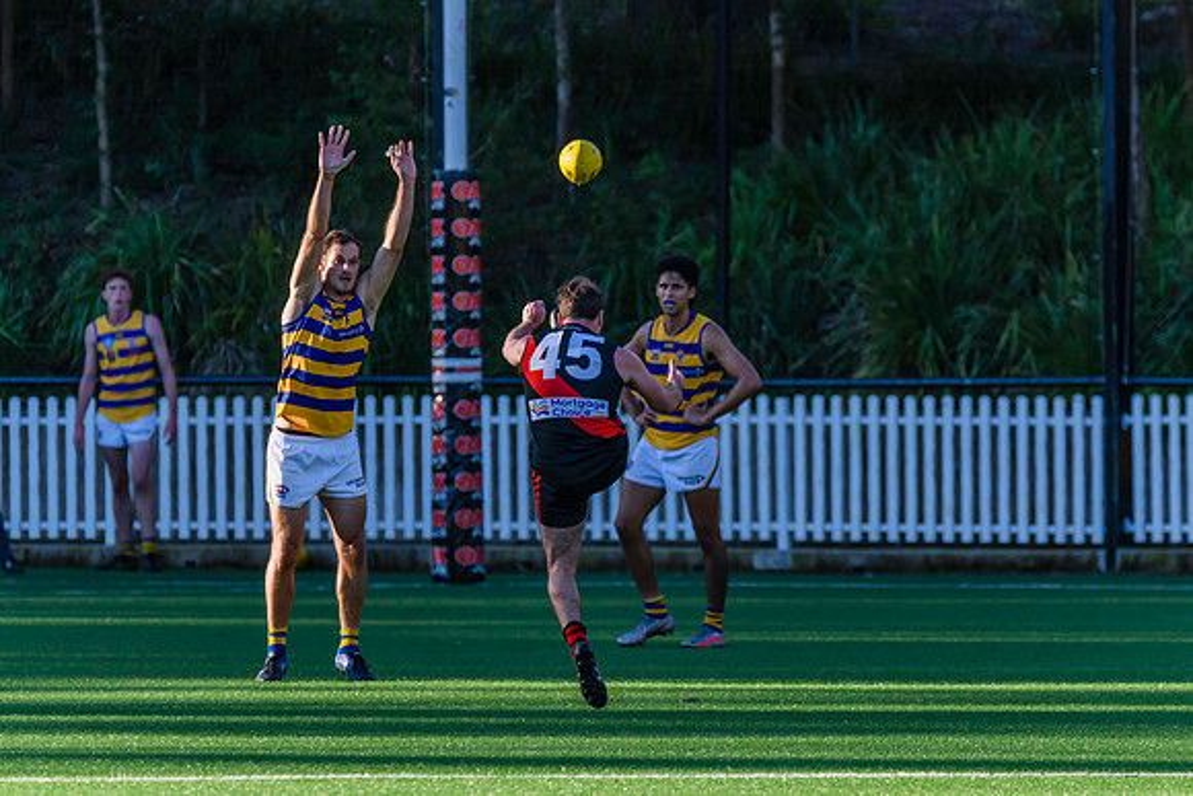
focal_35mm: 544
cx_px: 606
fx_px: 18027
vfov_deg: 2.5
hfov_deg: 3.8
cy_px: 325
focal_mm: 380
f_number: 6
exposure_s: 1/1600
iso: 800
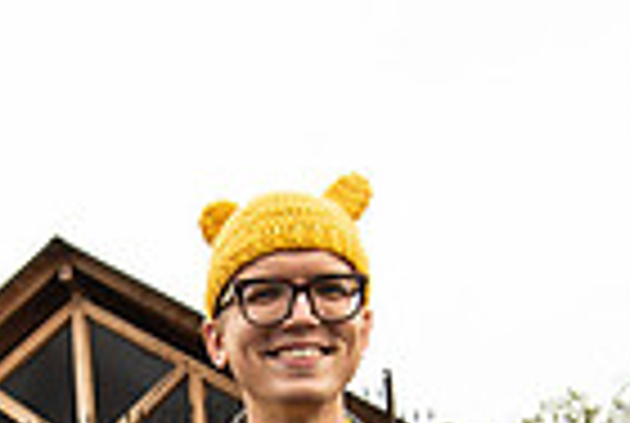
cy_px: 631
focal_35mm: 60
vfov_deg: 19.8
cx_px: 143
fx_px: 1052
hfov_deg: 32.6
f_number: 3.5
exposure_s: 1/200
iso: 400
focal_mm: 14
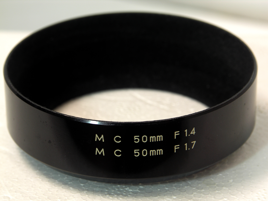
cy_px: 100
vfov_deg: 8.2
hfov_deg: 11.0
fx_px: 1394
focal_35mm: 180
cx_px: 134
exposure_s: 1/3
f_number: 5.6
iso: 50
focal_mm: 46.3
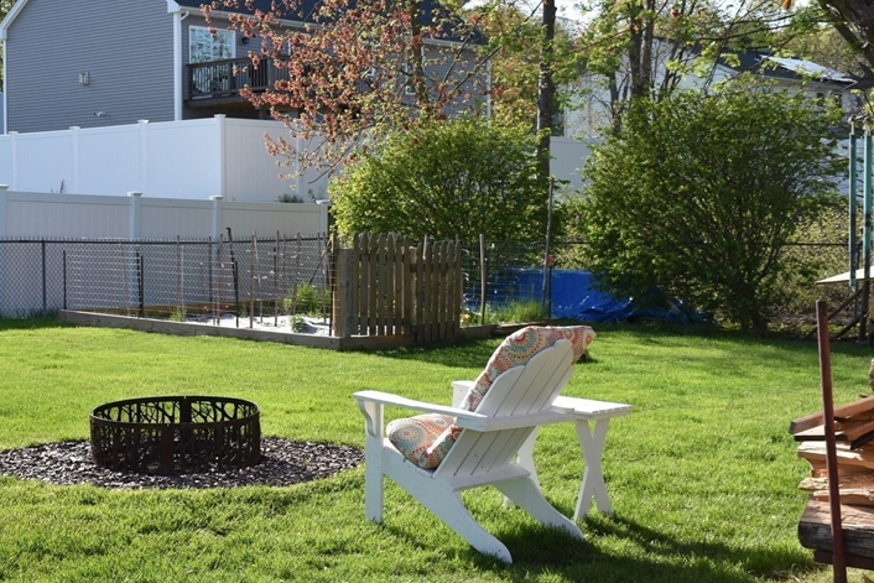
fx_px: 1426
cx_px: 321
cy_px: 235
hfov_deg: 33.9
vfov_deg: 23.1
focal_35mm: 59
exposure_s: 1/500
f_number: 8
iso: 450
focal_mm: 27
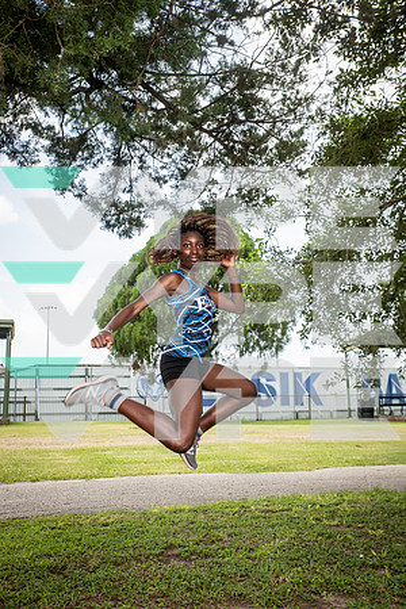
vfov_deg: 44.5
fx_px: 744
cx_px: 203
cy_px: 304
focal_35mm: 44
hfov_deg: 30.5
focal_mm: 44
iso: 250
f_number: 6.3
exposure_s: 1/400
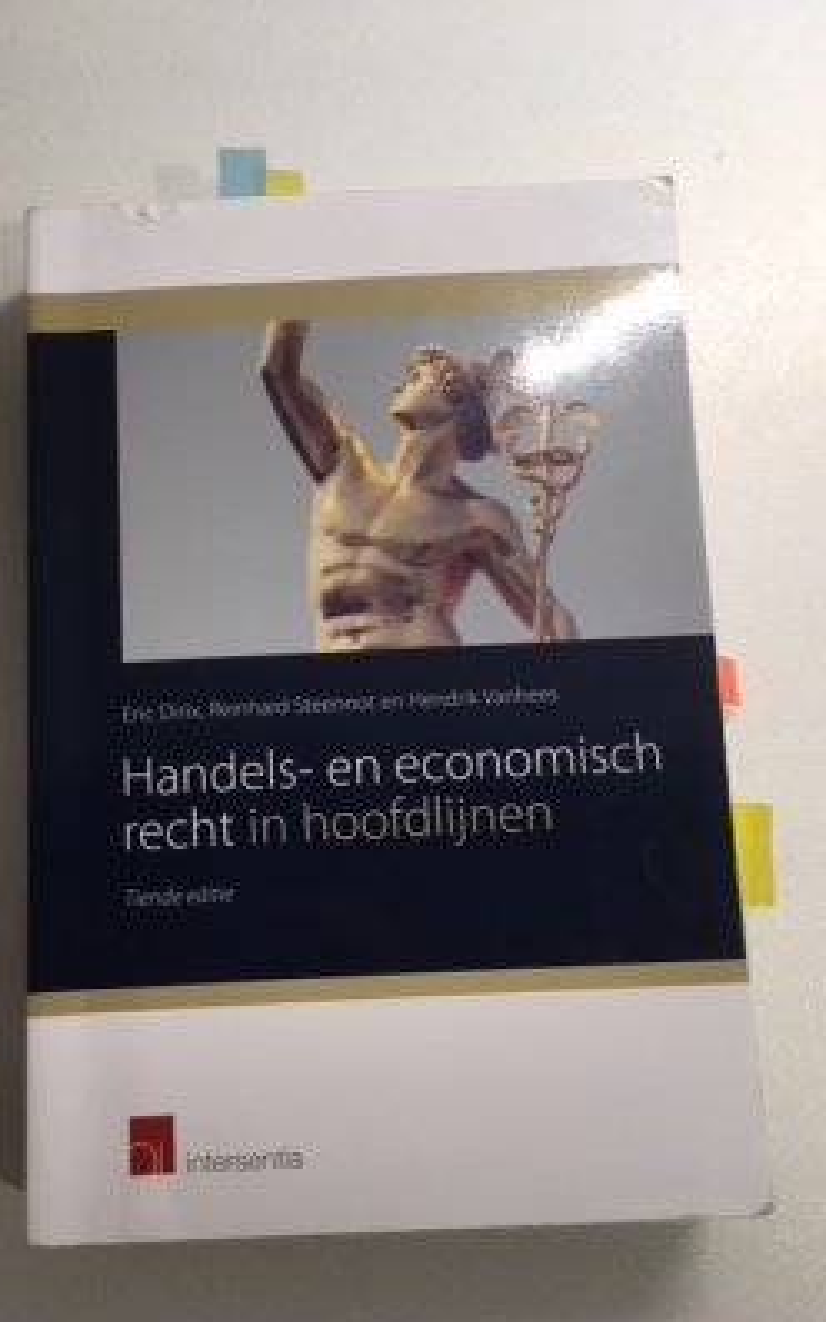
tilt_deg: -81.6
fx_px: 1117
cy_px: 663
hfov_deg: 40.4
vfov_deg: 61.2
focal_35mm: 31
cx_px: 340
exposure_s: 1/33
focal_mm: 4.15
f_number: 2.2
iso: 32
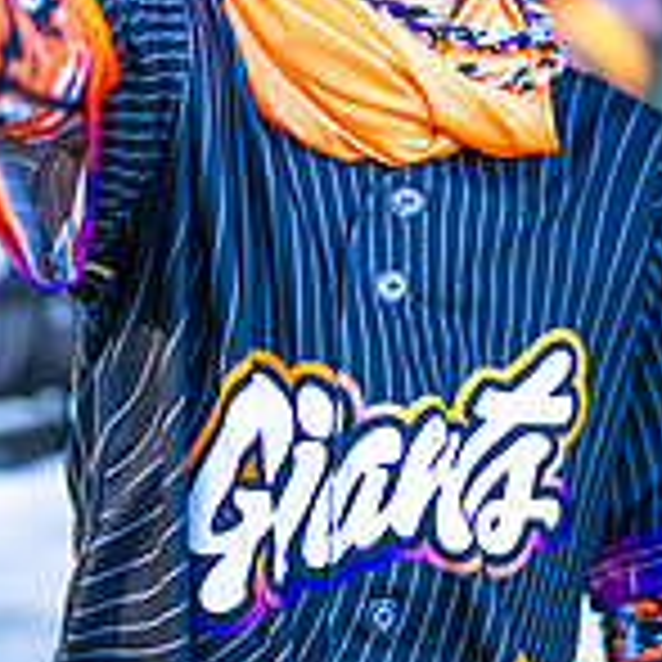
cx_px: 437
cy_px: 38
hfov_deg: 10.2
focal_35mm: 171
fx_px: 3700
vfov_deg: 10.2
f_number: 1.2
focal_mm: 50
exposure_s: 1/1000
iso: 125
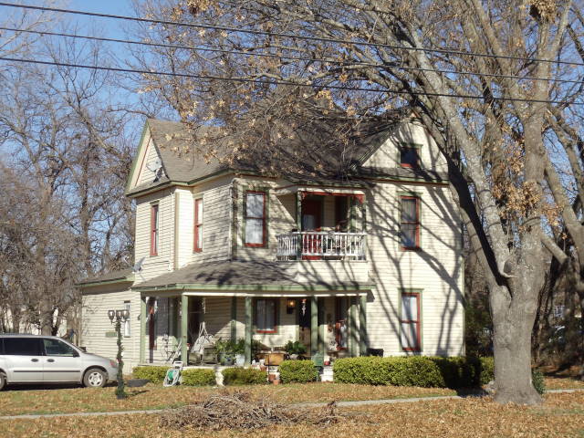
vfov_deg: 16.2
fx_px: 1535
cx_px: 292
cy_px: 219
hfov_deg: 21.5
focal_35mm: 91
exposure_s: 1/200
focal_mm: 12.35
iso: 100
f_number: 9.3
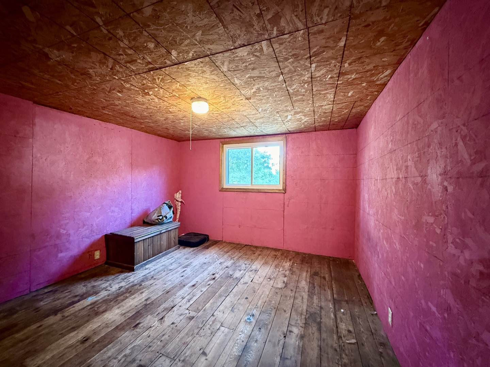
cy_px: 184
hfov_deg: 102.1
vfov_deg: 85.7
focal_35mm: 14
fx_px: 198
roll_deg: -0.8
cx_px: 245
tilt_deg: -0.6
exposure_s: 1/30
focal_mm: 2.22
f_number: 2.2
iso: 1600
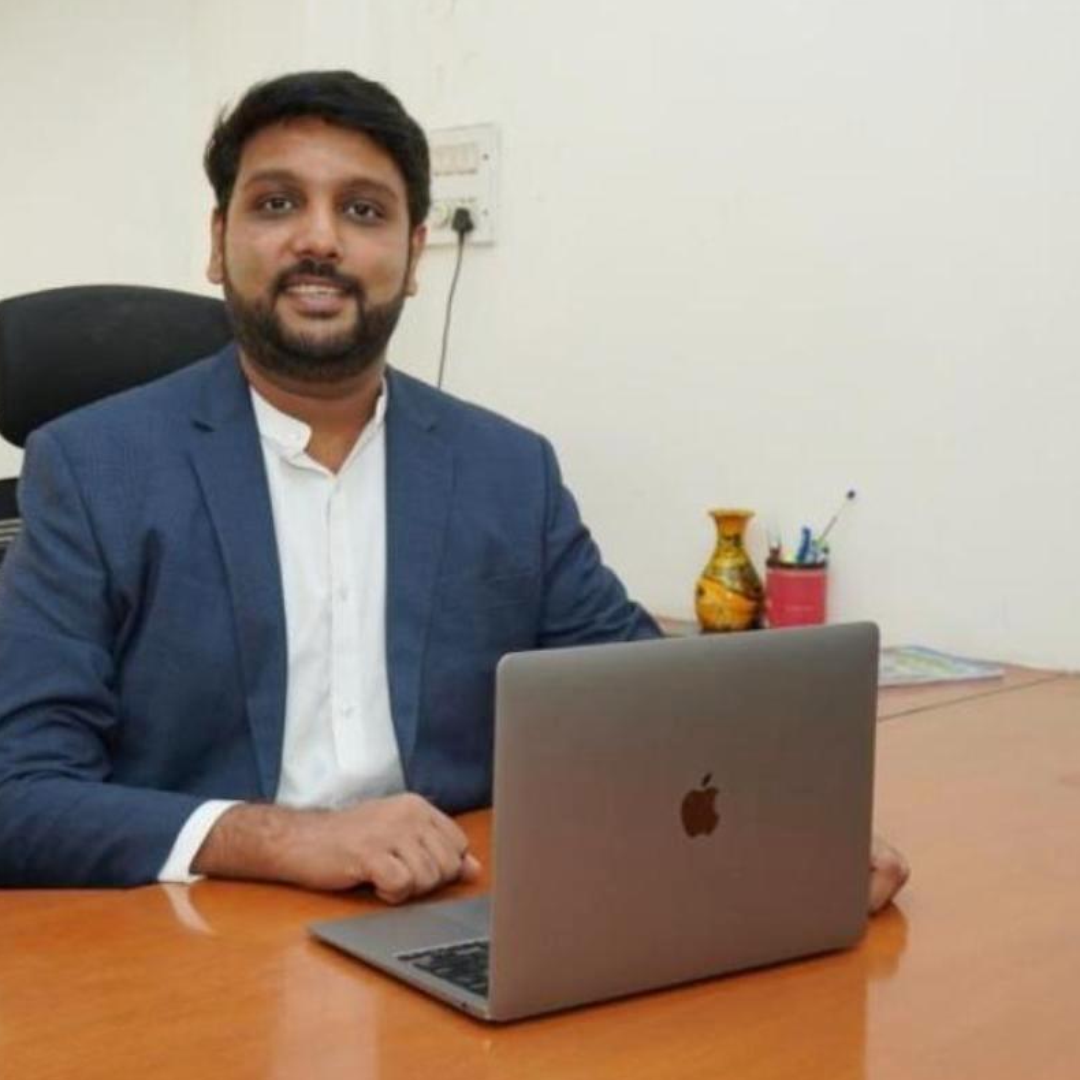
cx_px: 376
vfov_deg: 41.9
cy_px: 541
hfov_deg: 41.4
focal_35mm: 40
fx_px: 1412
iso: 640
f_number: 5.6
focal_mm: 31
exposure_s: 1/160
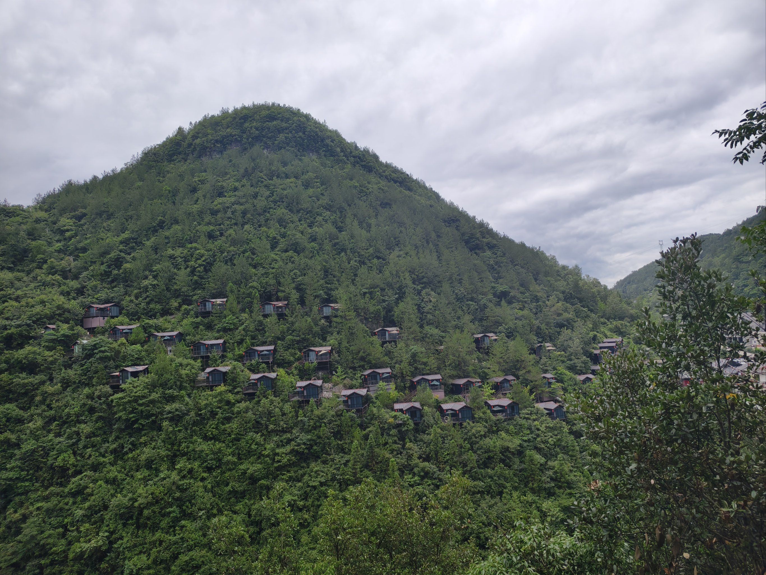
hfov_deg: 73.9
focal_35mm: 23
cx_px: 383
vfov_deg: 58.9
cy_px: 288
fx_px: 509
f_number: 1.57
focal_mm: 5.6
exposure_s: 1/1667
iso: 103
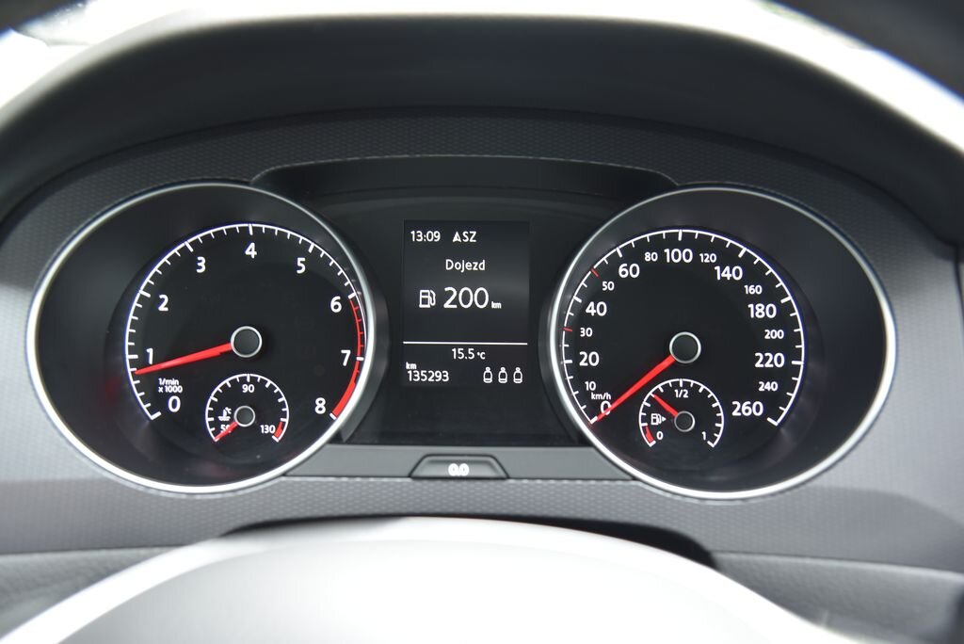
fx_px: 1179
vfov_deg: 30.6
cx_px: 482
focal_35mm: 44
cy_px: 322
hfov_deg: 44.5
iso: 500
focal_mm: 44
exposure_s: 1/15
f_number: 4
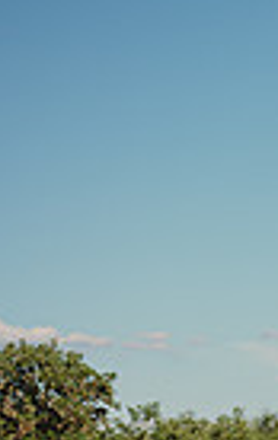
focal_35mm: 128
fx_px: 1542
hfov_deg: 8.4
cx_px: 869
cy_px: 456
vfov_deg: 15.9
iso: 80
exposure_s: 1/640
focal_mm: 30
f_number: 4.5
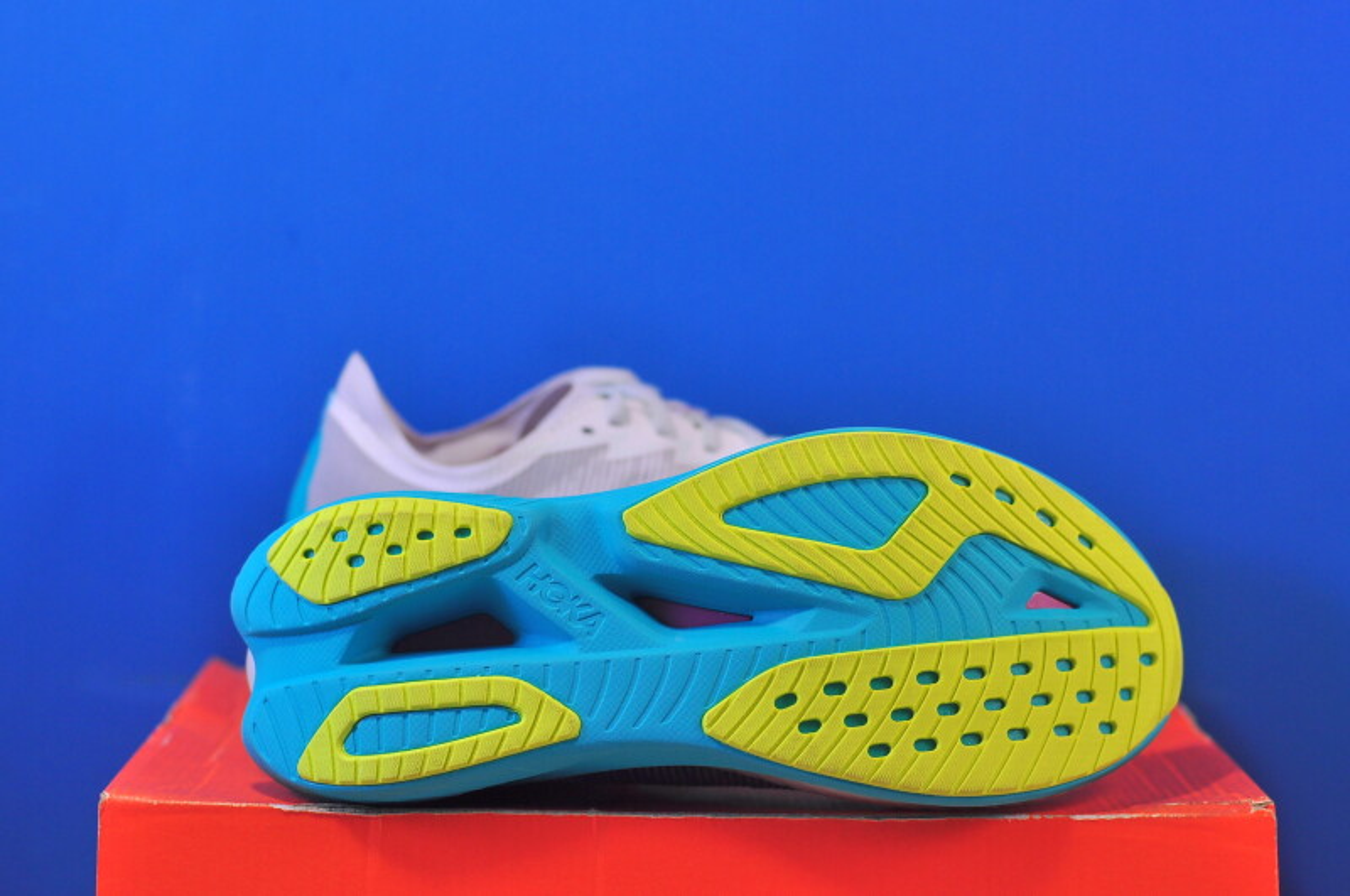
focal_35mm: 75
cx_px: 675
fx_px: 2808
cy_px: 448
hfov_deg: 27.0
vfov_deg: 18.1
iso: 250
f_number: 2.8
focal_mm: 50
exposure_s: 1/320
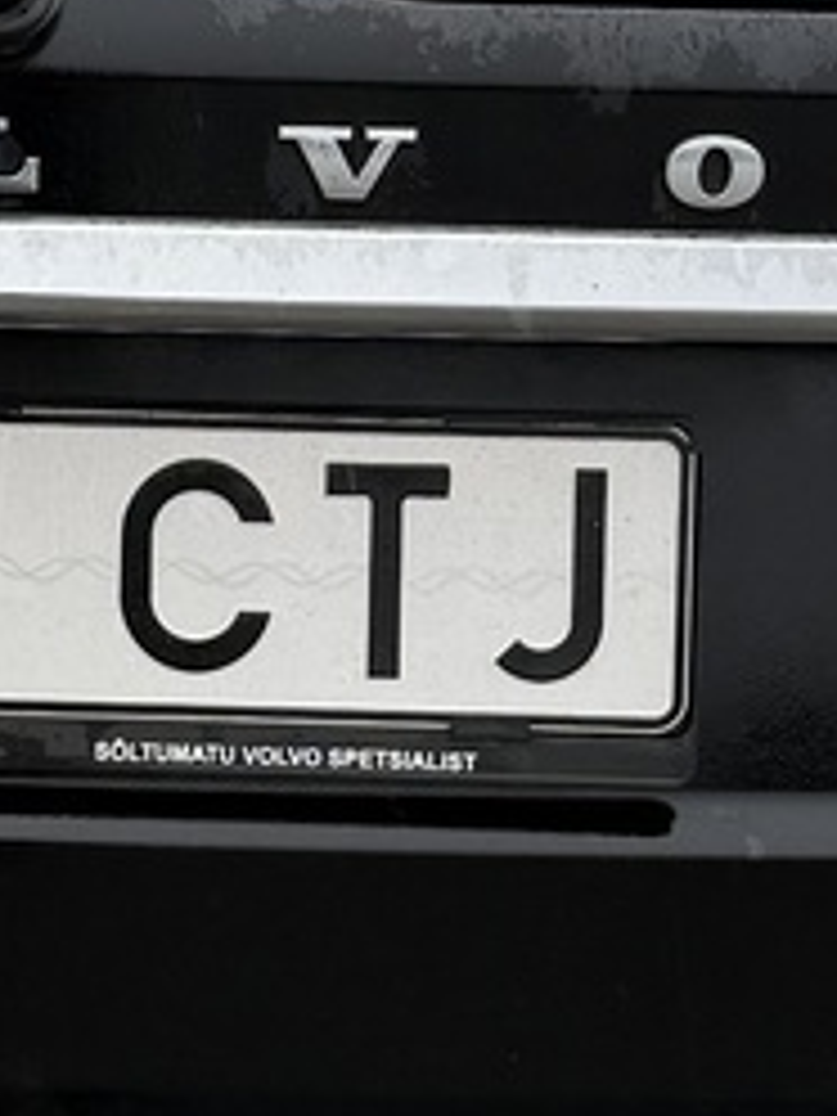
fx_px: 4997
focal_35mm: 155
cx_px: -54
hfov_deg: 9.5
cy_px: 364
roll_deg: -1.6
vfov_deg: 12.7
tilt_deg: -11.1
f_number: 1.78
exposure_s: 1/276
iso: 64
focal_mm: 6.76
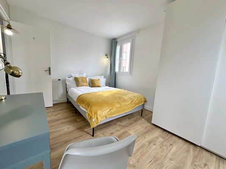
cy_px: 84
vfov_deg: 85.7
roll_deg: -3.3
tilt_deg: -6.8
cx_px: 113
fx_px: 91
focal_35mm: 14
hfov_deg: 102.1
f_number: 2.2
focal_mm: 2.22
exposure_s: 1/156
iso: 40
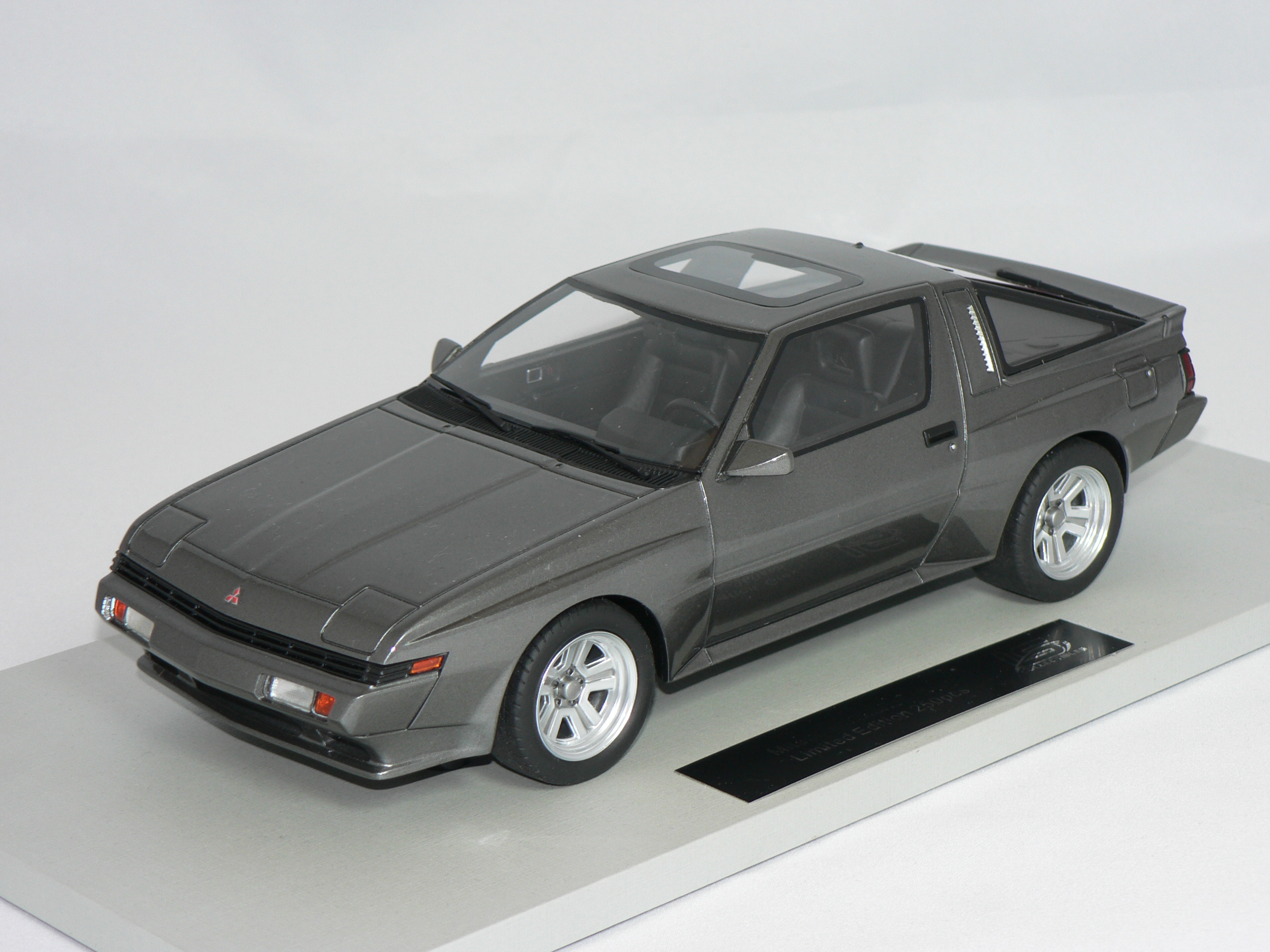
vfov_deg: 16.6
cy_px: 476
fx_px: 3265
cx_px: 635
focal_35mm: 89
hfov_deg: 22.0
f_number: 3.2
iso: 80
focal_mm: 14.9
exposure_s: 1/60
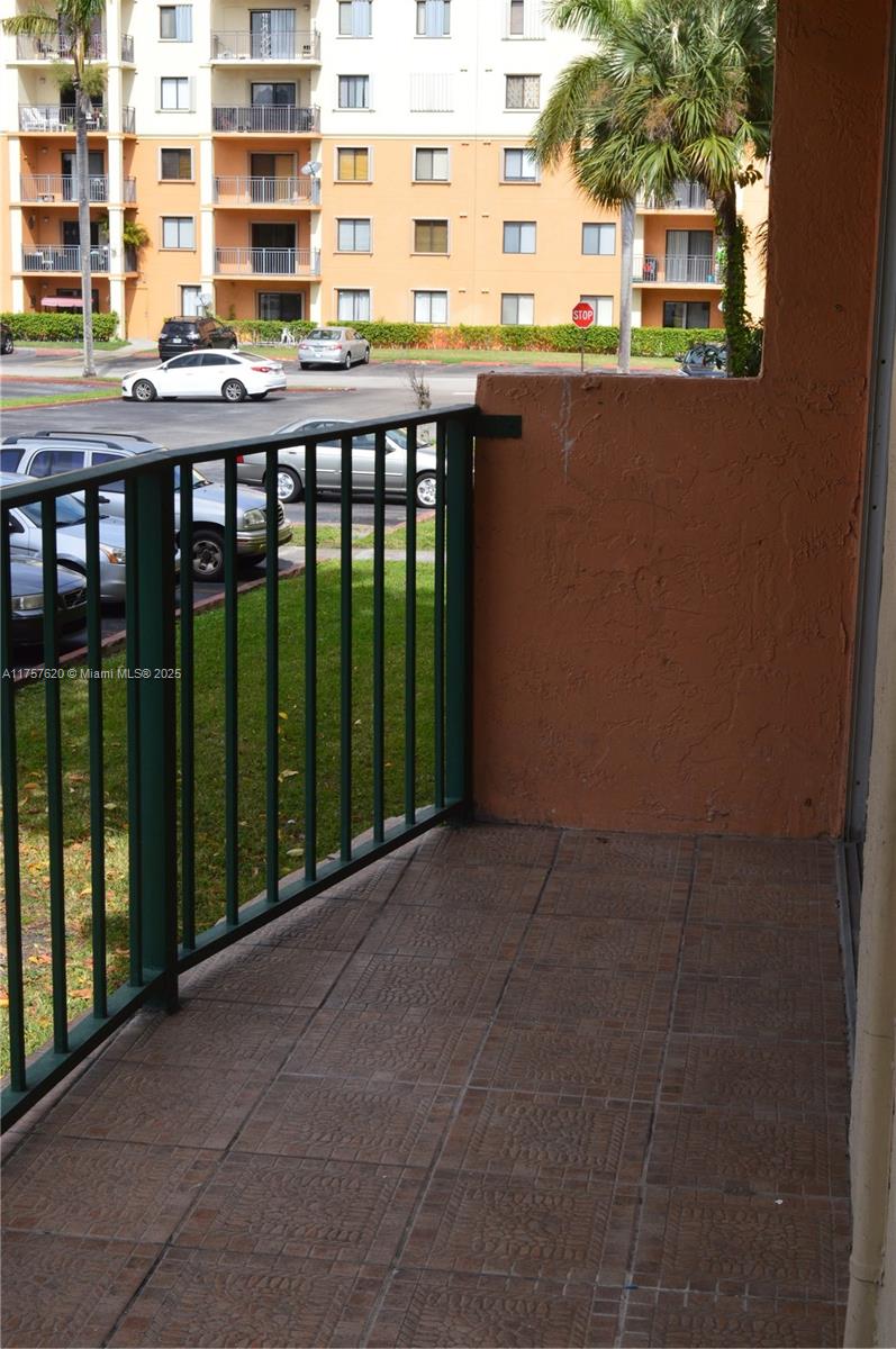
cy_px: 674
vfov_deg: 37.9
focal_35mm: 52
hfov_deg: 25.7
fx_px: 1965
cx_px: 448
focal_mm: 35
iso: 400
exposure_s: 1/320
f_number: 10
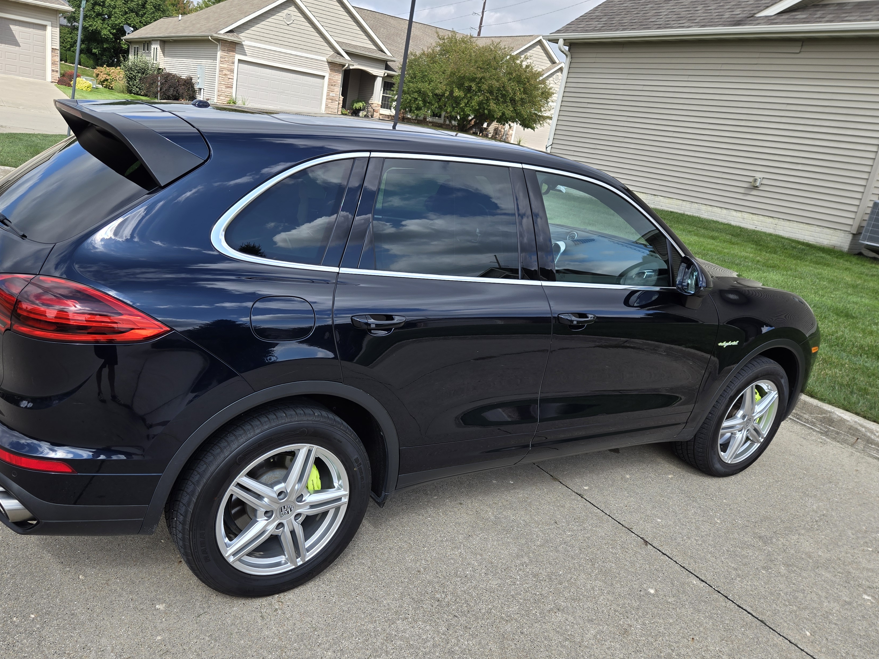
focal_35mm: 28
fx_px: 711
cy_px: 347
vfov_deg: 49.7
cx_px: 366
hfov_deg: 63.1
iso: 25
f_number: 1.8
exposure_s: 1/1067
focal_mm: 5.4
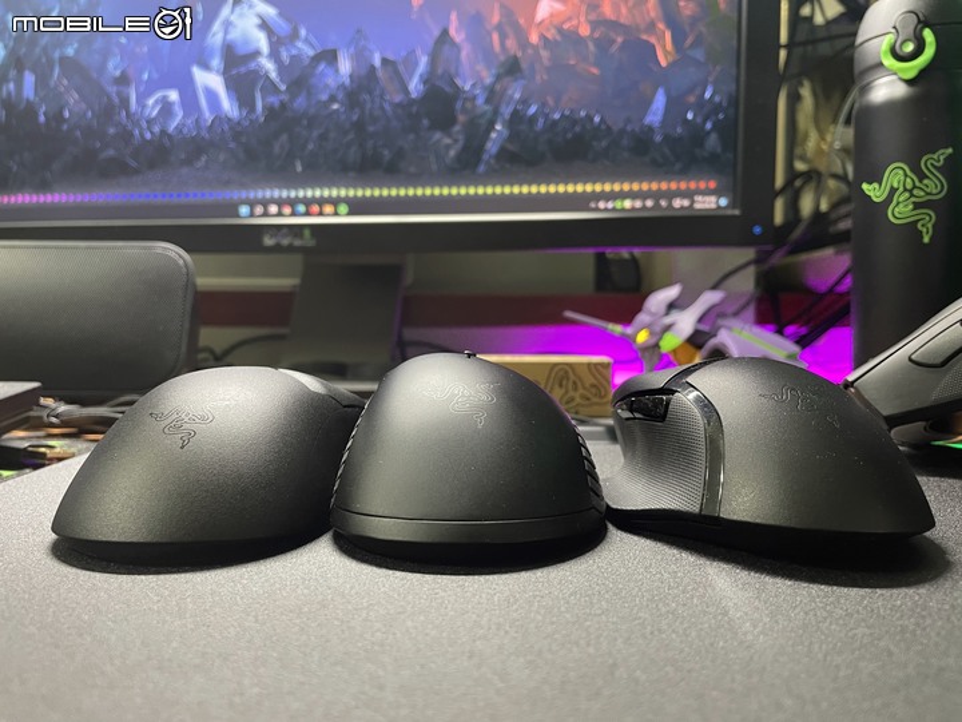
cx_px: 481
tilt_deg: -2.6
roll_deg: -0.4
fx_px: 723
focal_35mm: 26
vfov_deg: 53.1
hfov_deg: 67.3
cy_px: 361
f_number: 1.6
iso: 320
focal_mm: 4.2
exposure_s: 1/60
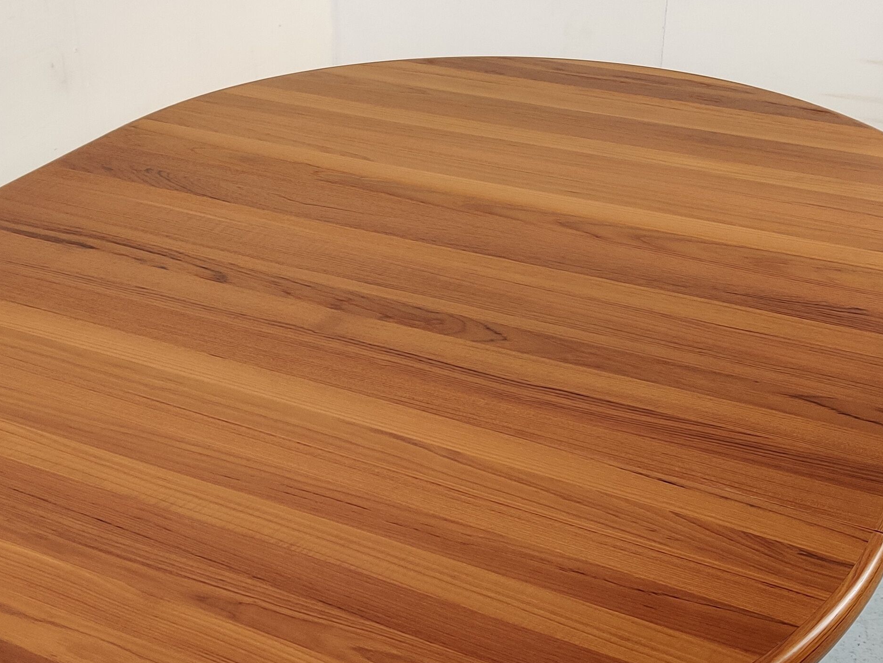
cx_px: 362
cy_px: 458
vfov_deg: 25.1
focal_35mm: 58
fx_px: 1480
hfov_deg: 33.1
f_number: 1.65
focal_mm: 4.75
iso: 160
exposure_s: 1/100
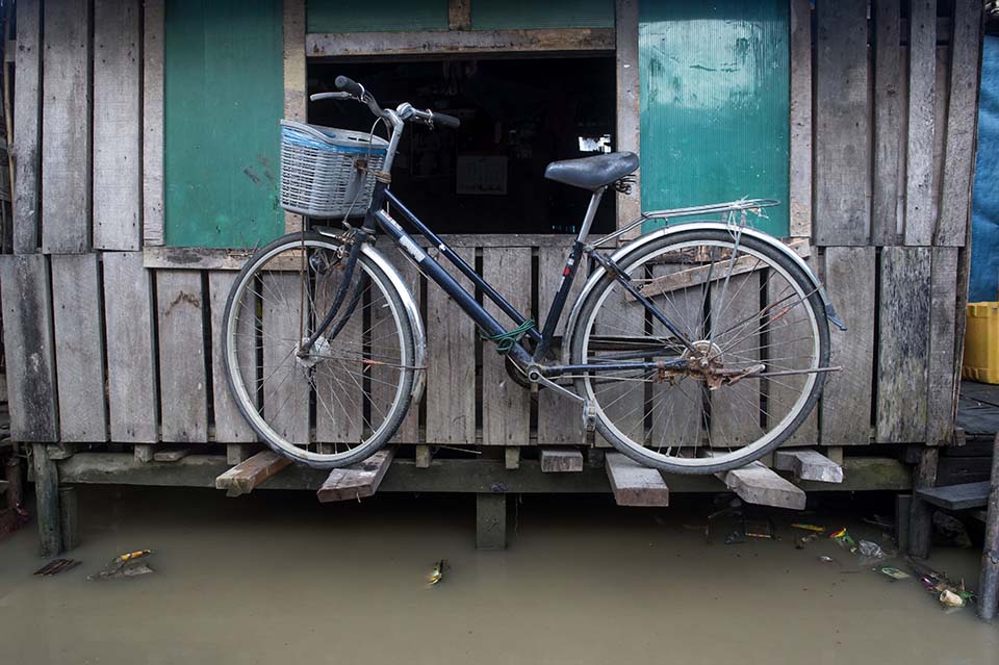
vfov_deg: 53.1
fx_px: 666
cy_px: 332
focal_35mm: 24
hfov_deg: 73.8
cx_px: 500
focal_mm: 24
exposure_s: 1/250
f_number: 8
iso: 1600
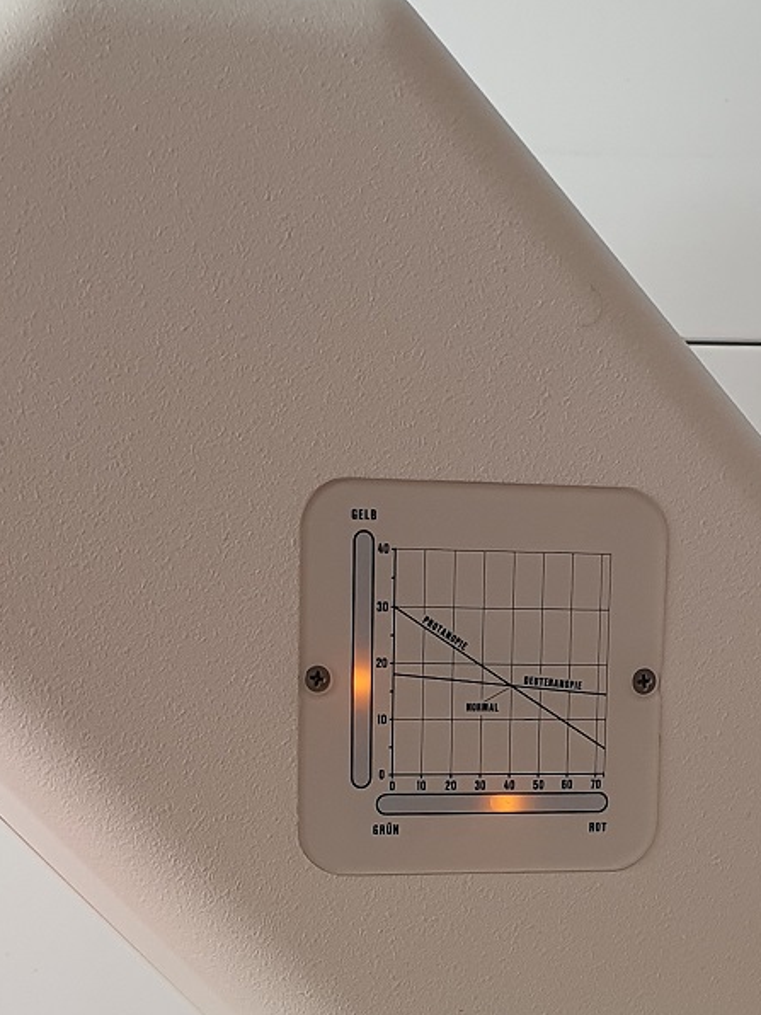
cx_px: 487
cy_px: 949
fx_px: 2579
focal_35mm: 88
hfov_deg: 16.8
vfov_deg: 21.7
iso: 100
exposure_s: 1/50
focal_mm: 4.3
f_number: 2.4
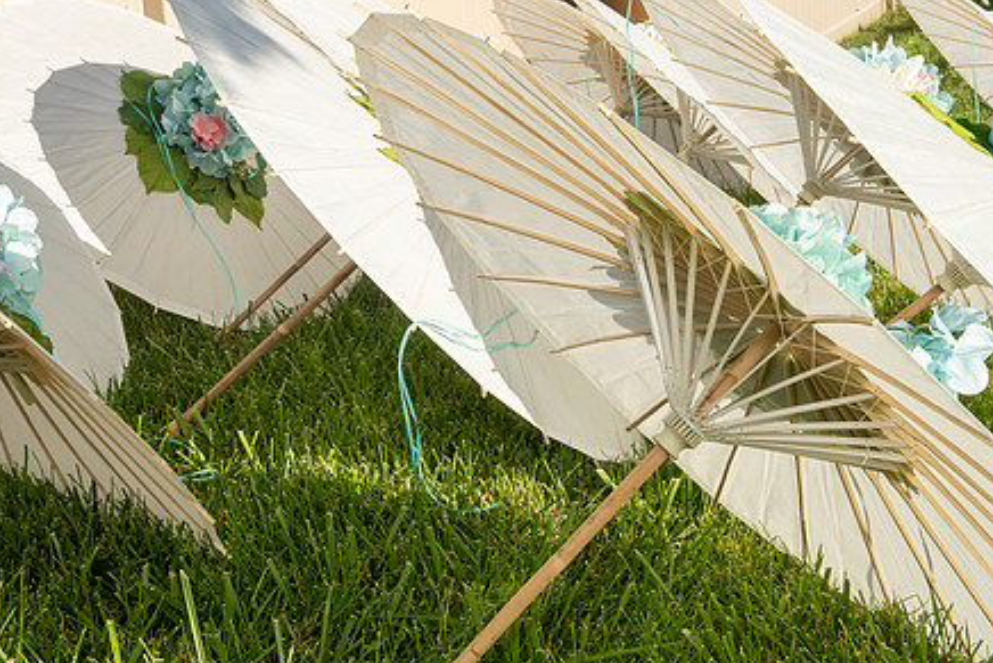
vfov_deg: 17.7
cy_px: 250
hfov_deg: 26.2
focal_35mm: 77
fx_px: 2125
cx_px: 348
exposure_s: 1/250
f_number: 16
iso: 400
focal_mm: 38
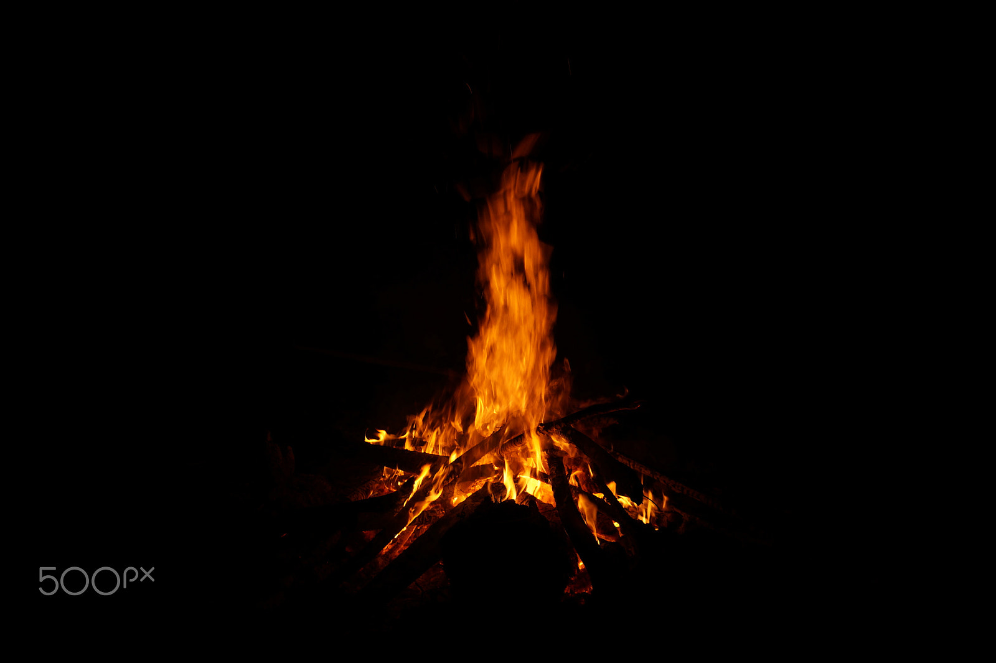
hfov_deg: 46.4
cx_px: 498
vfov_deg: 31.9
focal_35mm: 42
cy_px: 332
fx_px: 1161
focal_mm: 28
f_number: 5
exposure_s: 1/80
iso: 100
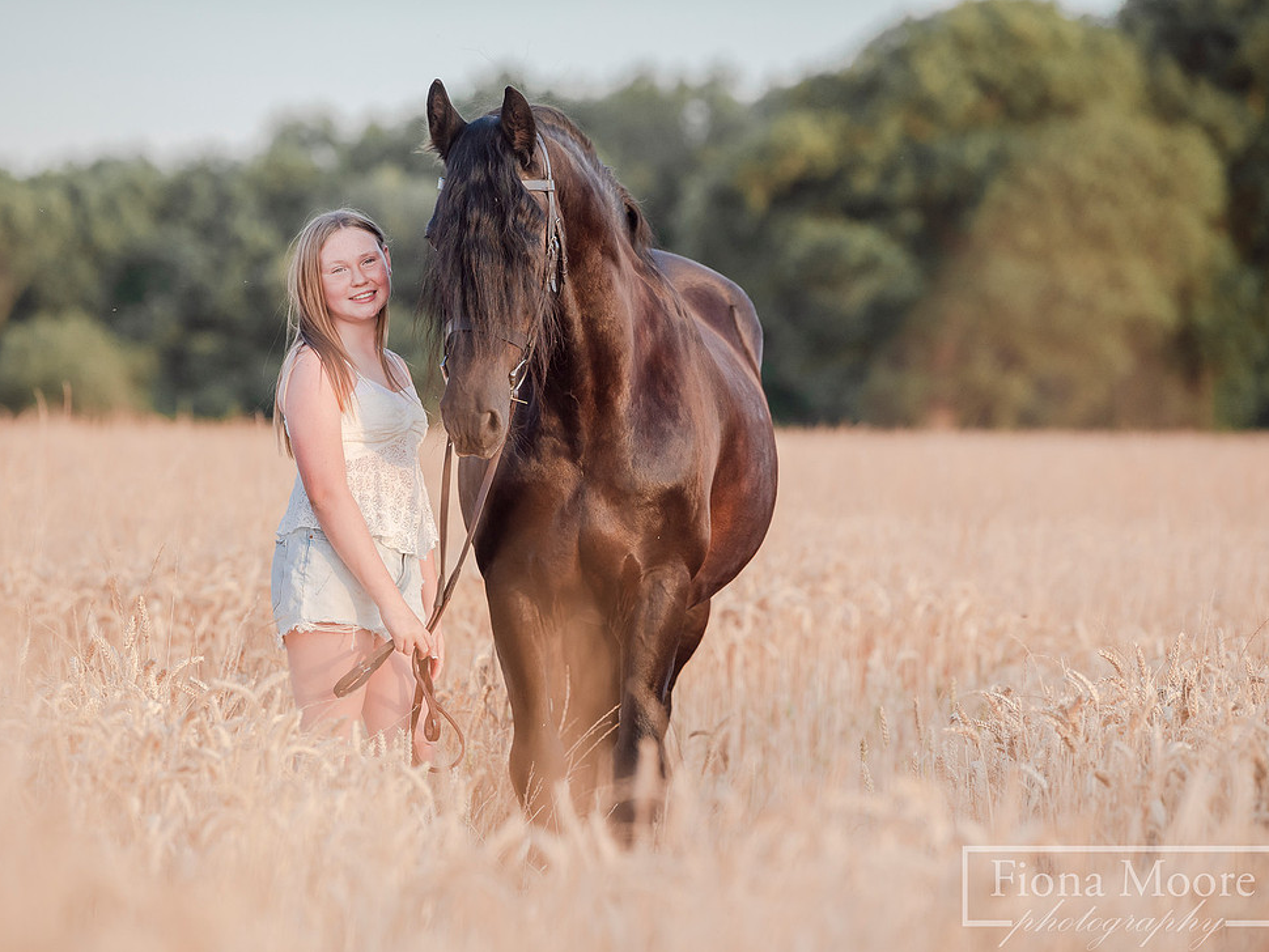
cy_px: 476
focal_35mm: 207
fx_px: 7590
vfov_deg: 7.2
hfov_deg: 9.6
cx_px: 578
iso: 1100
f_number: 4
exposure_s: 1/1000
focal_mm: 190
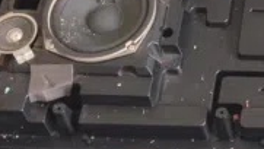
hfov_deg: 17.6
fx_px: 784
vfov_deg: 10.7
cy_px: -22
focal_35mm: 112
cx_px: 369
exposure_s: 1/30
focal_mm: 4.22
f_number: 1.8
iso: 125
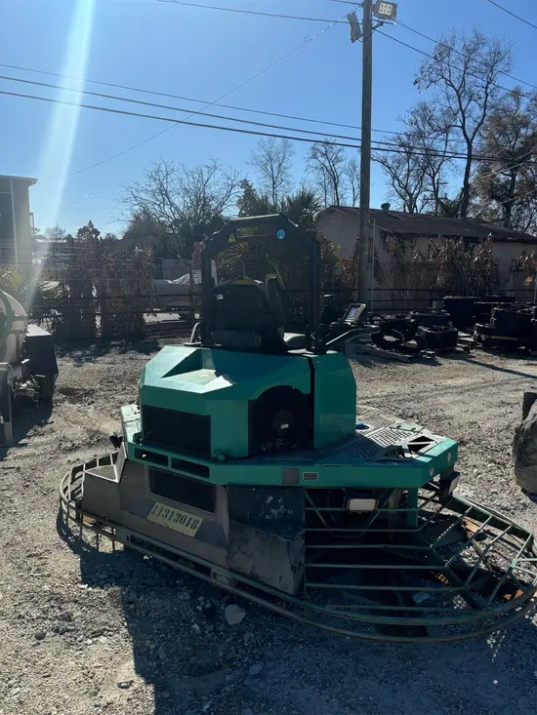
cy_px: 358
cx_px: 268
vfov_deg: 67.3
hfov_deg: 53.1
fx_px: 538
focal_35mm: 26
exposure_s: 1/9091
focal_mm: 5.96
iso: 50
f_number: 1.6
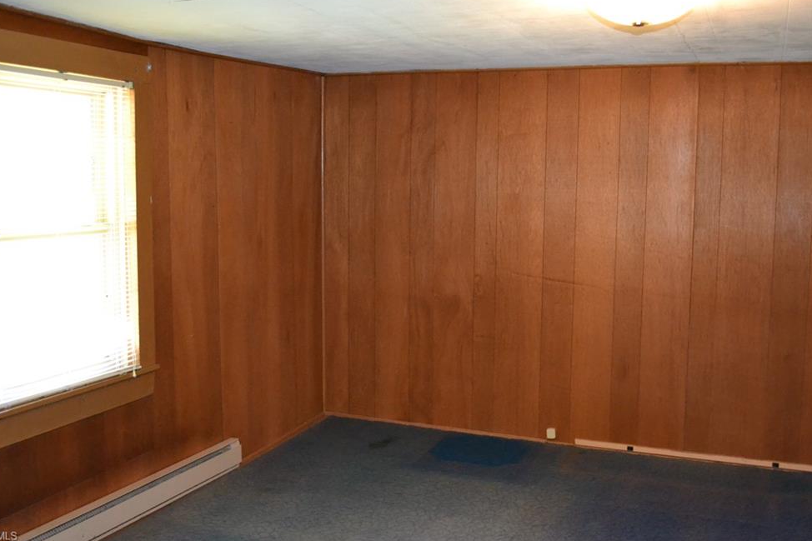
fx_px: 925
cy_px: 259
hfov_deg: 47.4
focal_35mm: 41
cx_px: 388
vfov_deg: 32.6
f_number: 4.2
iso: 3200
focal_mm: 26
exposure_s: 1/60
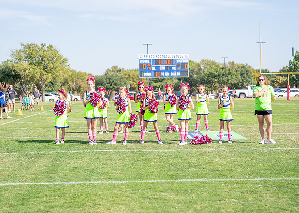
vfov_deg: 19.4
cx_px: 150
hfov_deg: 27.0
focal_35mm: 73
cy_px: 106
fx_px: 623
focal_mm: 70
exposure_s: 1/1250
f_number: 2.8
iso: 100
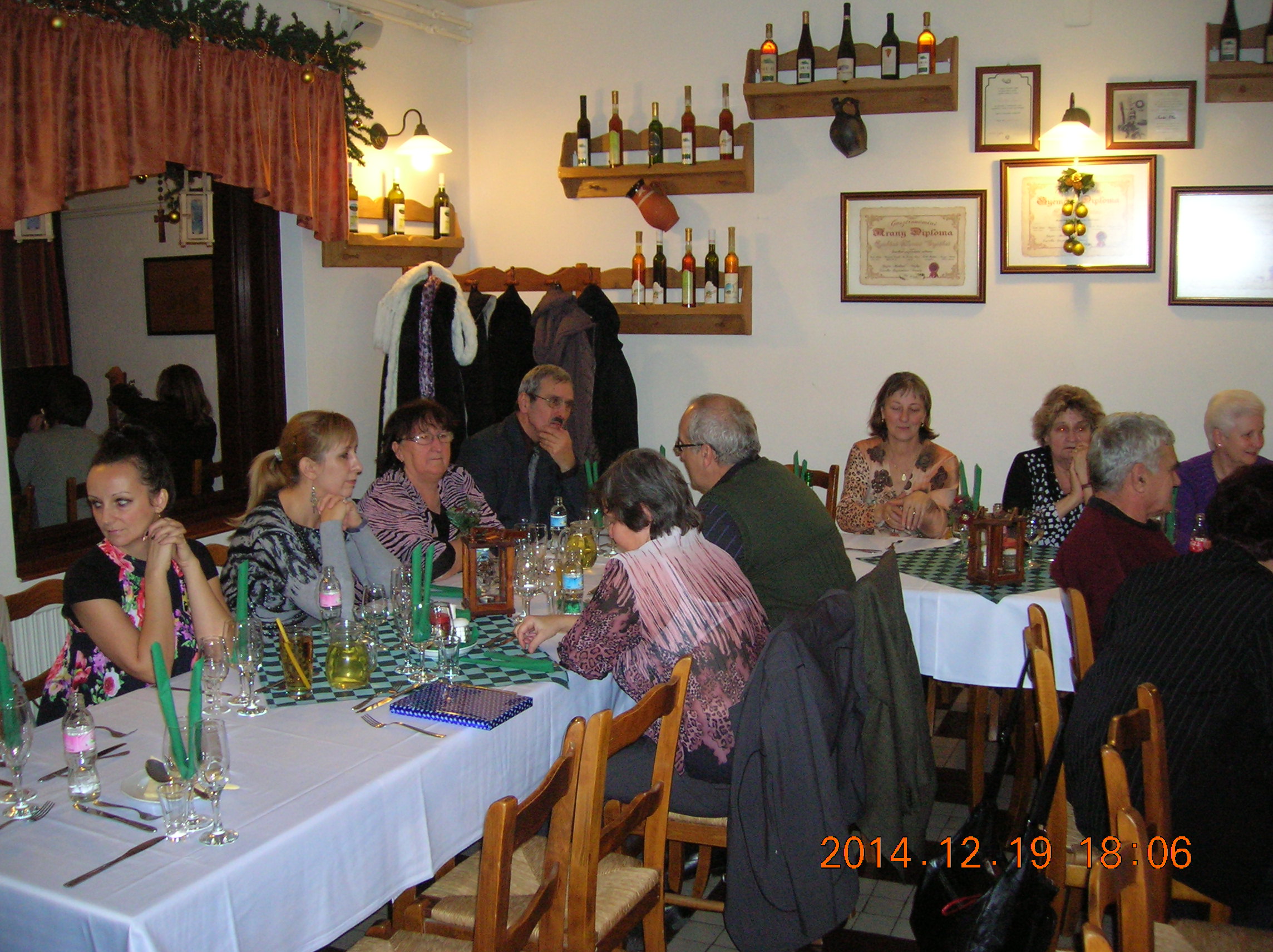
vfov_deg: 41.7
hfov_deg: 54.0
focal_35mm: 34
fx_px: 1249
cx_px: 636
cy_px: 476
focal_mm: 5.7
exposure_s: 1/60.1
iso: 182
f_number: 2.9
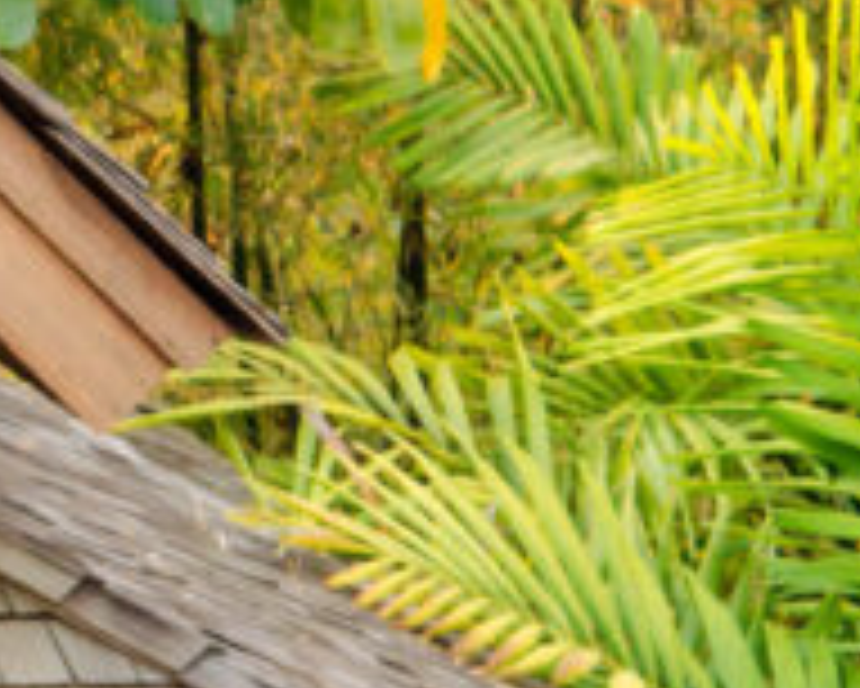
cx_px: -1018
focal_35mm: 452
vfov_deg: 3.4
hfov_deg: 4.2
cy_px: -220
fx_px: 11510
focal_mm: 60
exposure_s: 1/80
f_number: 8
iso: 320
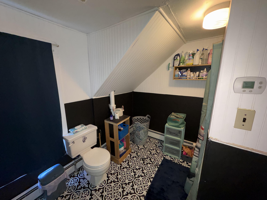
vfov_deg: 85.7
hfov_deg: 102.1
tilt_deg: -12.9
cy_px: 100
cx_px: 134
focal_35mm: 14
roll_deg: +0.5
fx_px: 108
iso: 200
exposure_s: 1/60
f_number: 2.2
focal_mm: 2.22
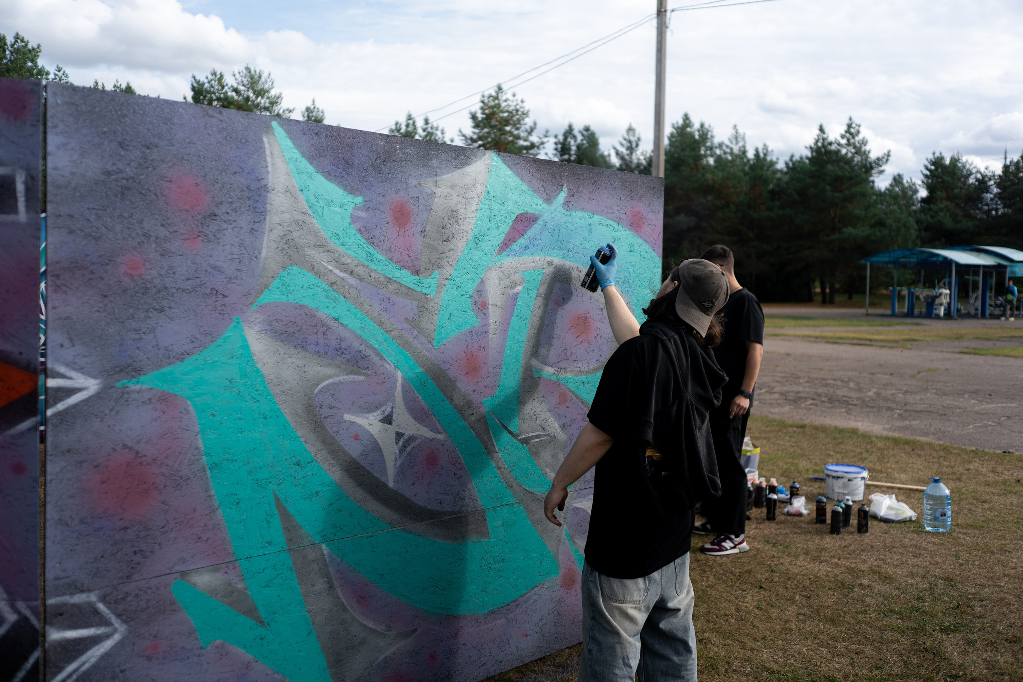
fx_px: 995
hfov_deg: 54.4
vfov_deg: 37.9
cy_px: 341
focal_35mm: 35
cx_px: 512
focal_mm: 35
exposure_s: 1/2500
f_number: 2.5
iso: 100
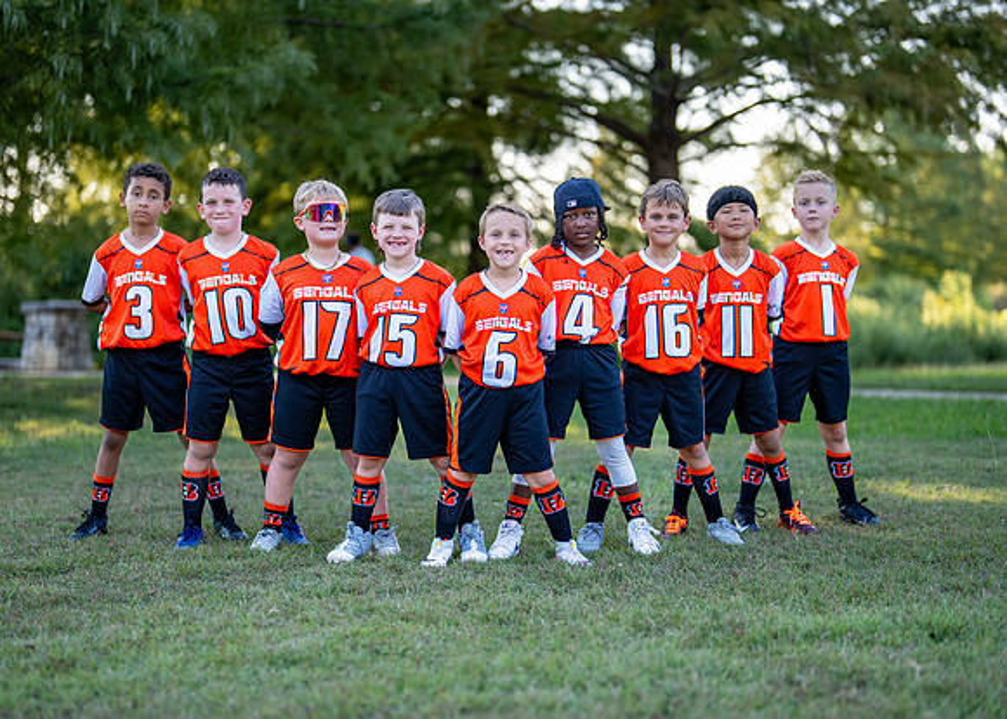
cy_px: 358
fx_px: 1769
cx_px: 486
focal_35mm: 62
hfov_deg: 31.8
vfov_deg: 23.0
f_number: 1.2
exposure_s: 1/1600
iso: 160
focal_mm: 50
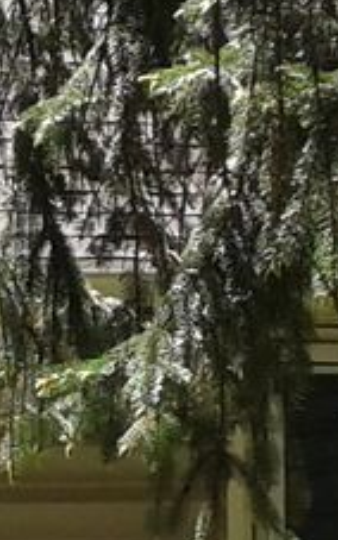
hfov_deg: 5.6
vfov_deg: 9.0
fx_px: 3402
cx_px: -319
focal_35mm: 231
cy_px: 636
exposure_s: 1/442
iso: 50
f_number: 2.2
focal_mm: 3.3
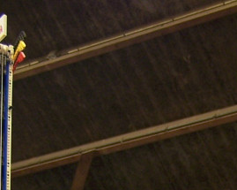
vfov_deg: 10.3
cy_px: 353
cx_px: 275
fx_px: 989
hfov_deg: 13.3
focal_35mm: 141
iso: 80
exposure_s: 1/2
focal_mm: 6.3
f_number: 2.8
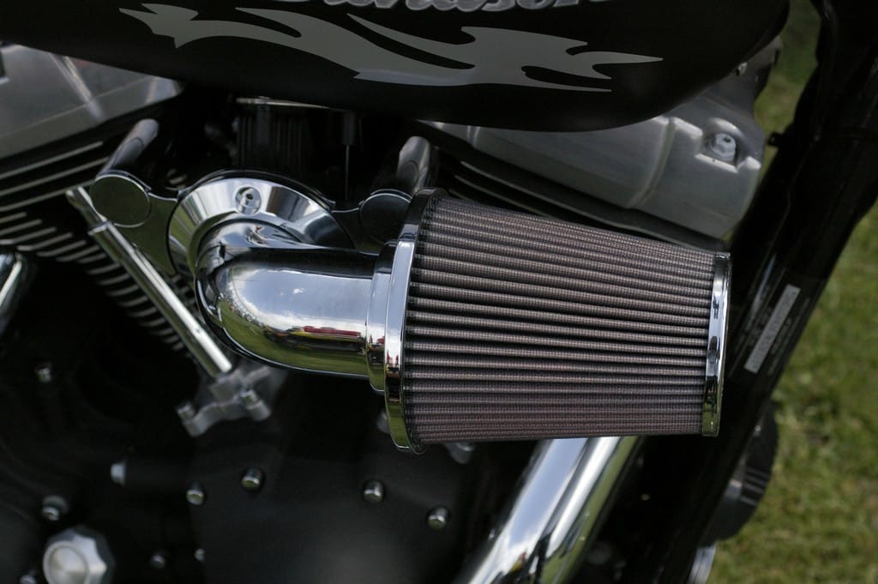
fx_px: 1645
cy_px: 292
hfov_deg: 29.9
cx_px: 439
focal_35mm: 68
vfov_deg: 20.1
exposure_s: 1/2000
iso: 800
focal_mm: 45
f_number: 5
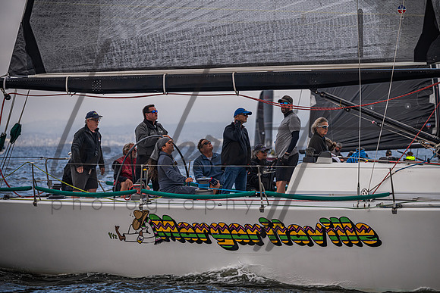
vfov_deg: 5.8
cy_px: 150
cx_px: 227
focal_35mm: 238
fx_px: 2914
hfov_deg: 8.6
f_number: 5.6
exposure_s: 1/1250
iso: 400
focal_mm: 230
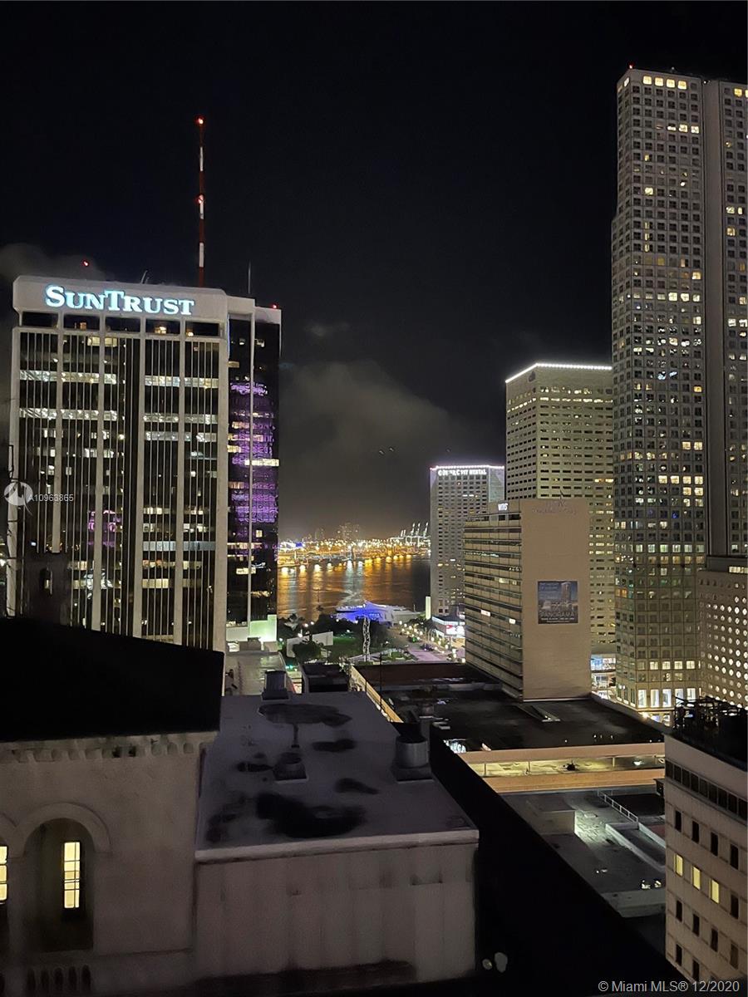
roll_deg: +0.0
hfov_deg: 53.1
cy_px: 498
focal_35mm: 26
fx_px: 749
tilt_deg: +2.9
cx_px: 374
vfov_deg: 67.3
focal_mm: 5.1
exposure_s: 1/11
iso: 800
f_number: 1.6
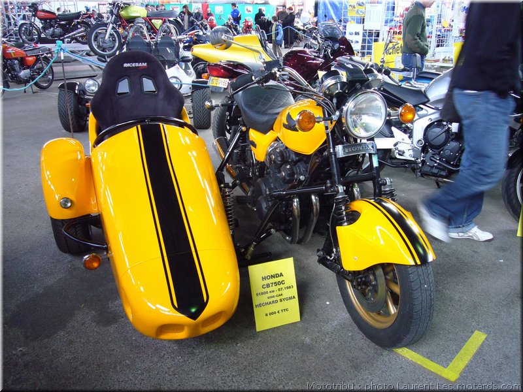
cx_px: 262
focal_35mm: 30
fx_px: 453
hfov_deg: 60.0
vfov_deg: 46.8
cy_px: 196
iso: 160
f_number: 2.9
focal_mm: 4.9
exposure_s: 1/15
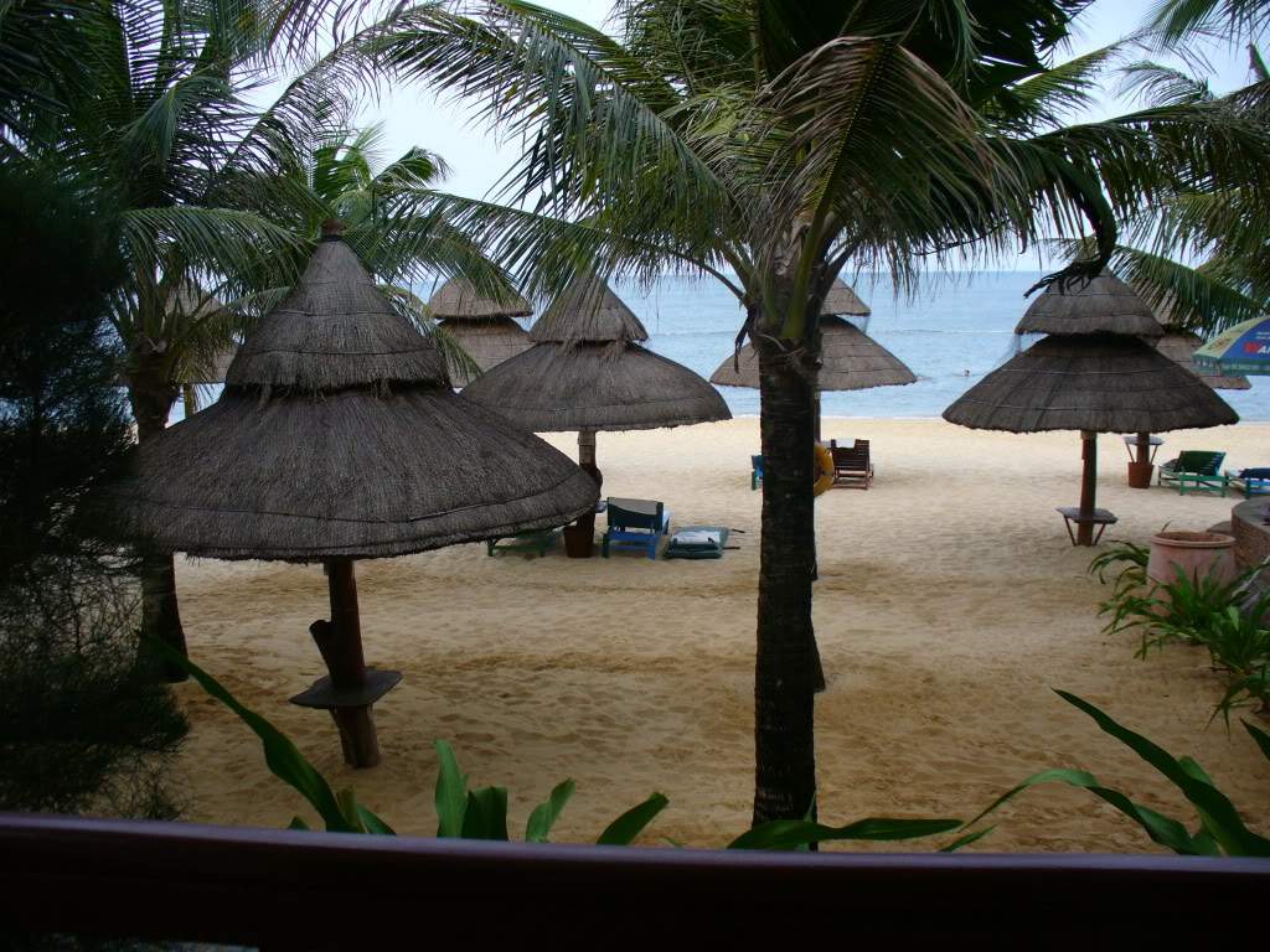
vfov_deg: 38.7
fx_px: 1357
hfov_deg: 50.1
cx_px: 635
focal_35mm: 37
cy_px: 476
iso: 80
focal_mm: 6.1
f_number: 2.8
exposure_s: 1/400
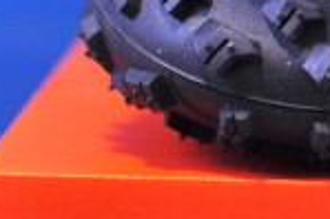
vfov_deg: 3.4
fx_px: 3690
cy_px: -286
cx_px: 695
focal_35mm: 403
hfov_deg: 5.0
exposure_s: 1/320
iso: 250
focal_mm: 50
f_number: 2
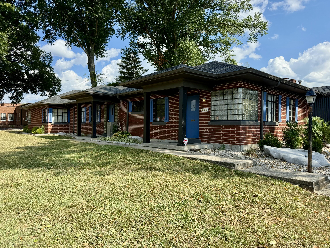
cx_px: 165
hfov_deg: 71.6
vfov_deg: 56.8
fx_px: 229
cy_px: 124
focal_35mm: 24
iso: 100
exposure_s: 1/2907
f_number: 1.78
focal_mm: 6.76
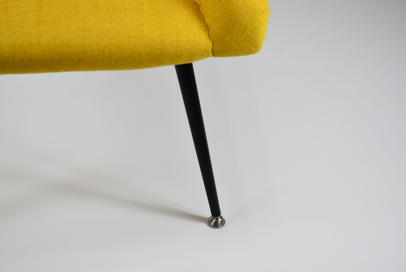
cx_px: 203
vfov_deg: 21.6
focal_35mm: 63
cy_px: 136
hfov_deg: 31.9
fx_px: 711
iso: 560
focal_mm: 42
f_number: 5.6
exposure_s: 1/125
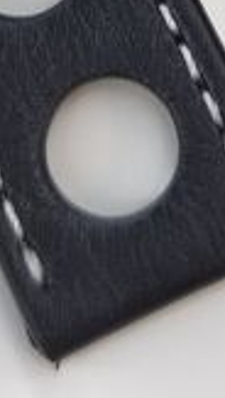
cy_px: -363
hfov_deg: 8.3
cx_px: 95
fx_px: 1545
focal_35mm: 146
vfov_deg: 13.0
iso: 100
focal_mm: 6.18
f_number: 1.65
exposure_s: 1/99.9
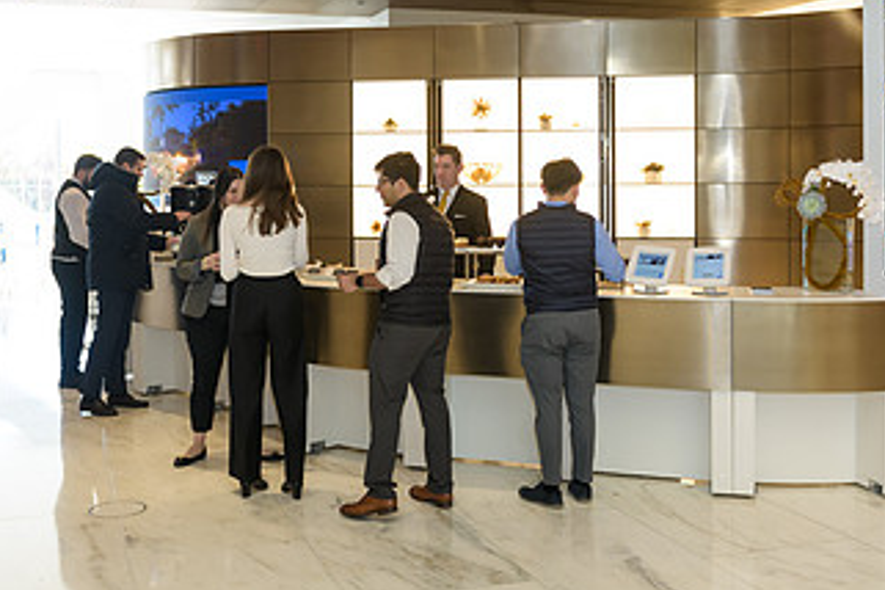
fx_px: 1155
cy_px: 189
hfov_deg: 41.9
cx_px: 416
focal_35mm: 47
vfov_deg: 28.4
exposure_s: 1/125
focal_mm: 26
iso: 400
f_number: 3.2
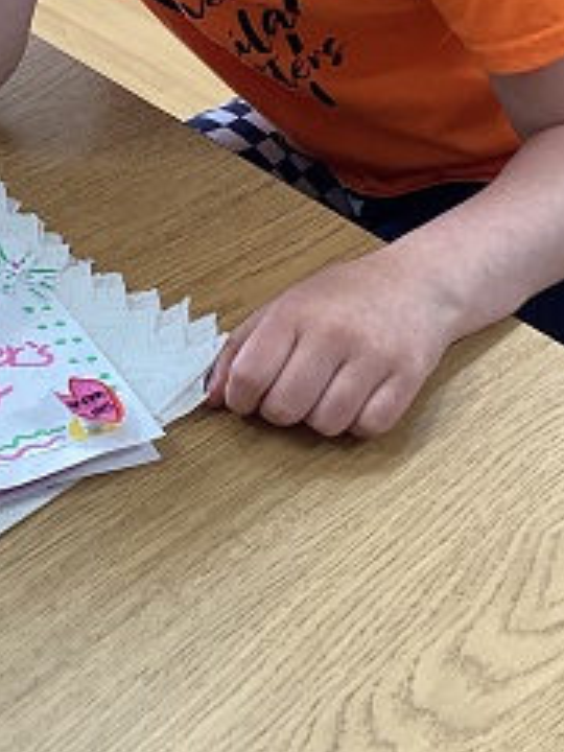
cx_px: 69
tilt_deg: -33.2
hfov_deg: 17.0
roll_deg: -2.3
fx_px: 1868
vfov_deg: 22.4
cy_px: 119
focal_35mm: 86
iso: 80
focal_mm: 3.3
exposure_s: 1/50
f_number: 2.4
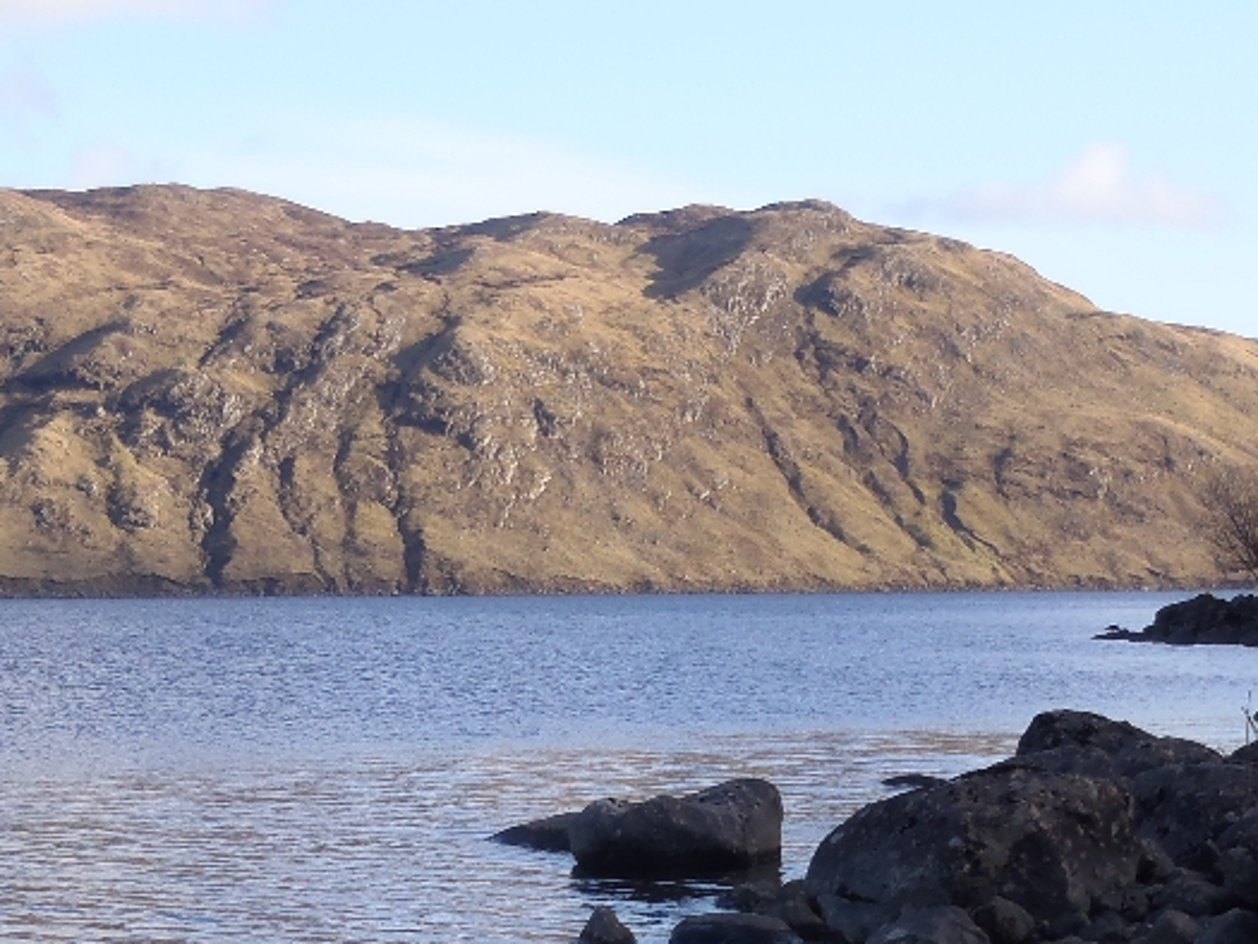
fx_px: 3635
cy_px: 750
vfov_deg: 14.7
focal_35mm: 100
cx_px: 474
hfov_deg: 19.6
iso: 80
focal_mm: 8.89
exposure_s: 1/125
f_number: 5.6
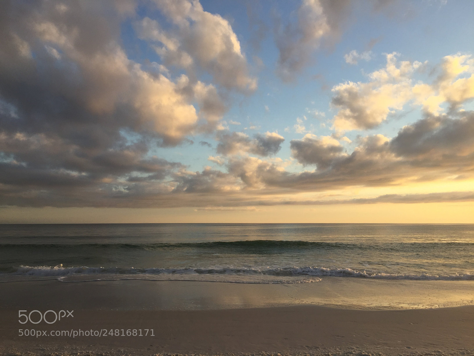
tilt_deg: +5.6
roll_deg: +0.7
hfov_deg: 61.7
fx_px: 397
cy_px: 178
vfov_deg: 48.2
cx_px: 237
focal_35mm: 29
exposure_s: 1/964
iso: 32
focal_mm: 4.15
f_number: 2.2
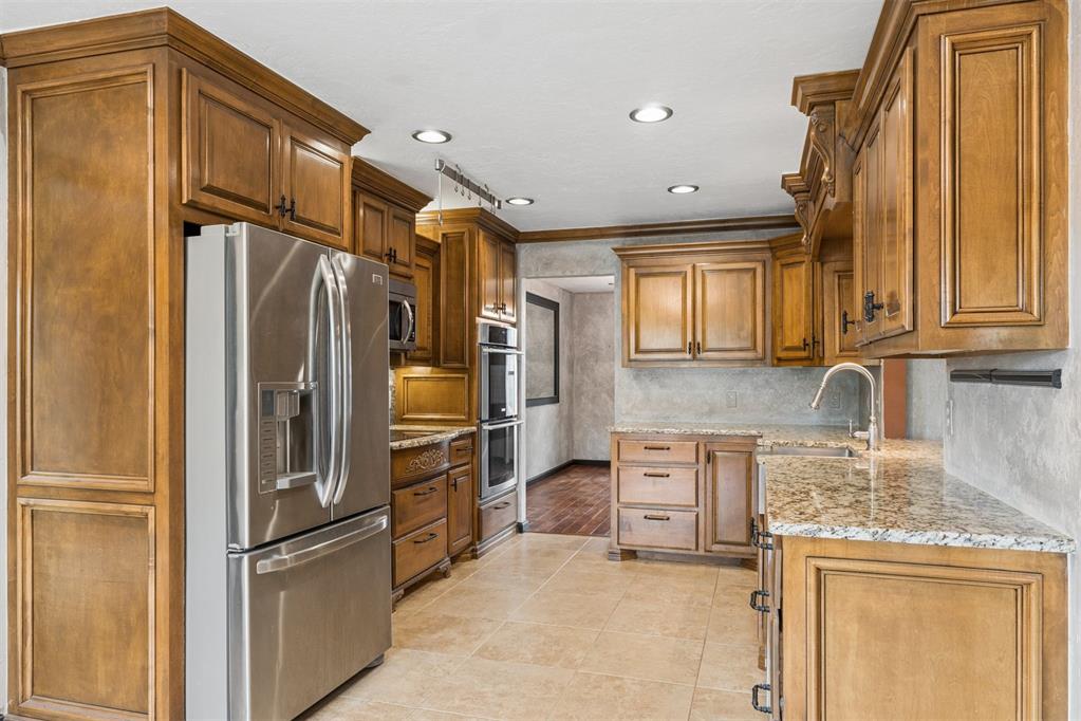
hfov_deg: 76.6
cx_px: 540
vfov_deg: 55.5
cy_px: 360
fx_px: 685
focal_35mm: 23
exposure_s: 1/8
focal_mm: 15.2
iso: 200
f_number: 7.1
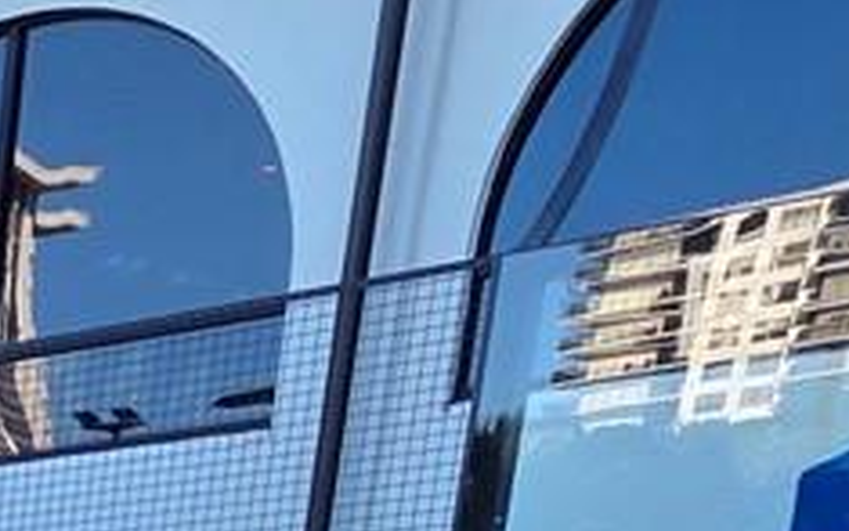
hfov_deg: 14.5
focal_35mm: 94
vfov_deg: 10.7
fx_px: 2175
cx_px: -1192
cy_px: 1467
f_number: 1.9
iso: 40
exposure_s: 1/449
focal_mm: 2.2
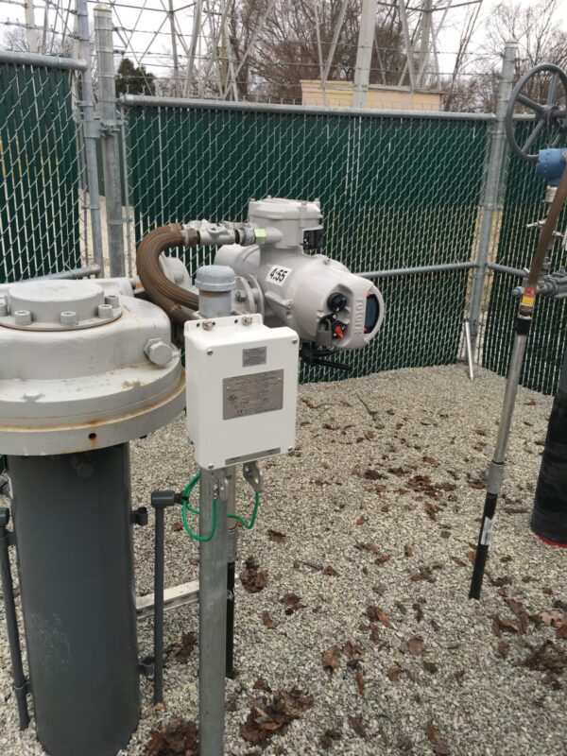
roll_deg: -2.6
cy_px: 378
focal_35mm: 29
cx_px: 284
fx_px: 633
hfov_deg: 48.2
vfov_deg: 61.7
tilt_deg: -19.7
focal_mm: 4.15
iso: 40
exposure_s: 1/120
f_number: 2.2
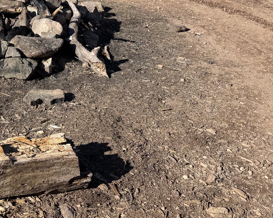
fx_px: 501
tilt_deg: -10.0
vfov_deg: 22.7
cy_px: -40
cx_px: 82
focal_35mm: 62
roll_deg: -1.3
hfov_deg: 30.2
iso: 80
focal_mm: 6.76
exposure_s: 1/2710
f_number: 1.78
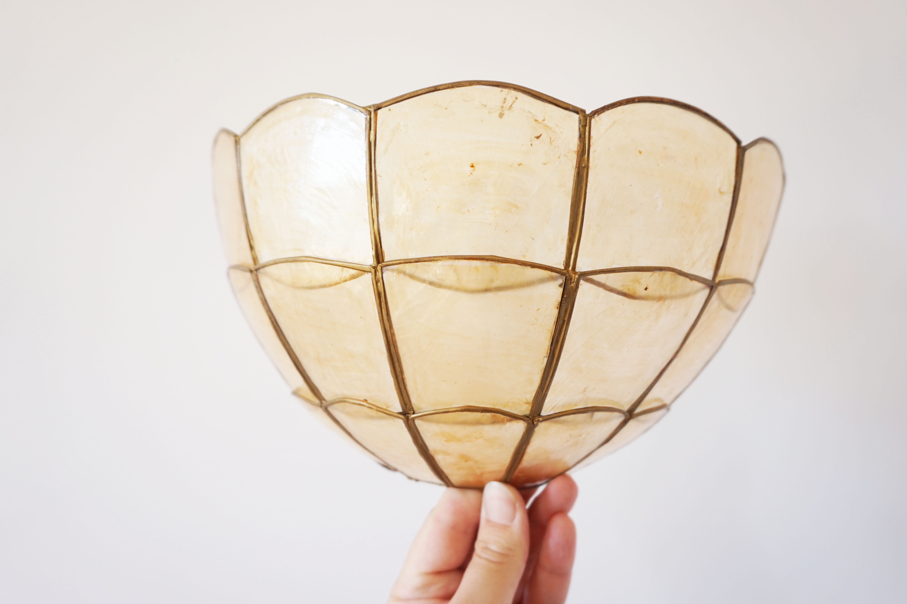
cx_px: 454
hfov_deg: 62.0
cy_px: 302
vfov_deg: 43.6
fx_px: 755
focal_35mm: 30
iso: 125
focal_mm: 20
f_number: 4
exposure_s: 1/60
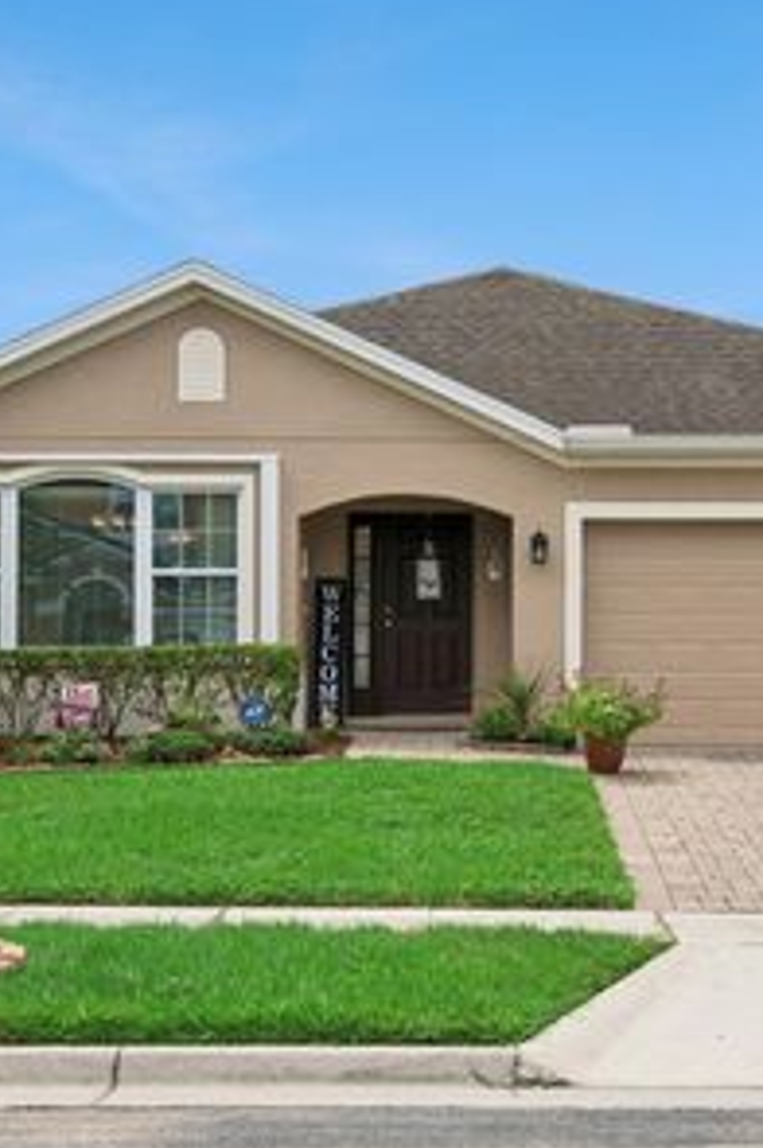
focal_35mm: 56
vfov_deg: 35.7
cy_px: 562
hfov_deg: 24.0
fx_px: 1784
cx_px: 502
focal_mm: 33
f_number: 10
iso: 800
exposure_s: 1/2000
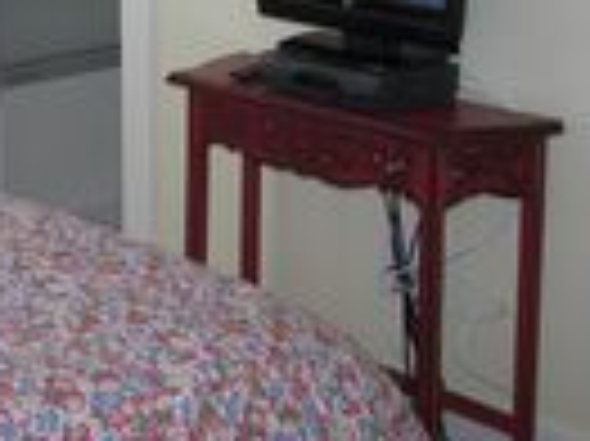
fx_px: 1720
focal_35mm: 101
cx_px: -23
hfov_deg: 18.9
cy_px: -63
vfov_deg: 14.2
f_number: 2.8
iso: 64
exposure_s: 1/60
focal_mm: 6
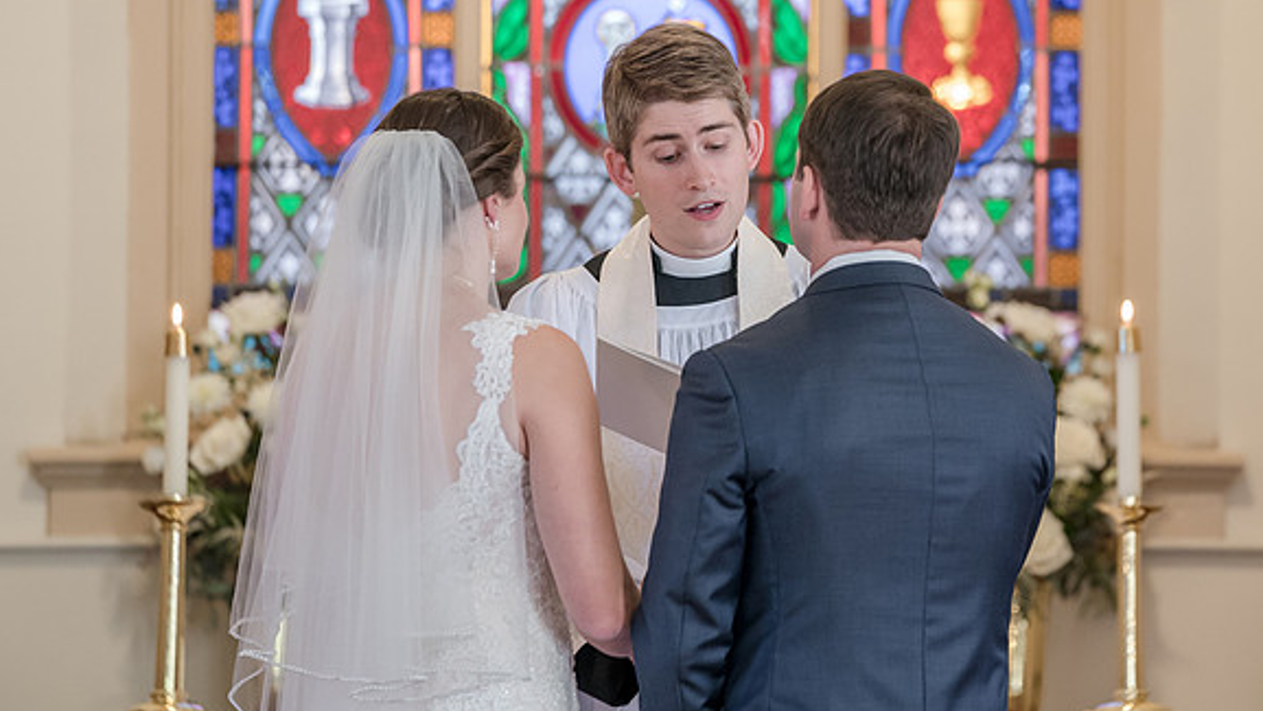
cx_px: 858
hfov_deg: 7.5
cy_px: 266
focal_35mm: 288
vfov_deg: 4.2
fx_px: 9648
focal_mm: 200
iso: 2000
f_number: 3.2
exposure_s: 1/100
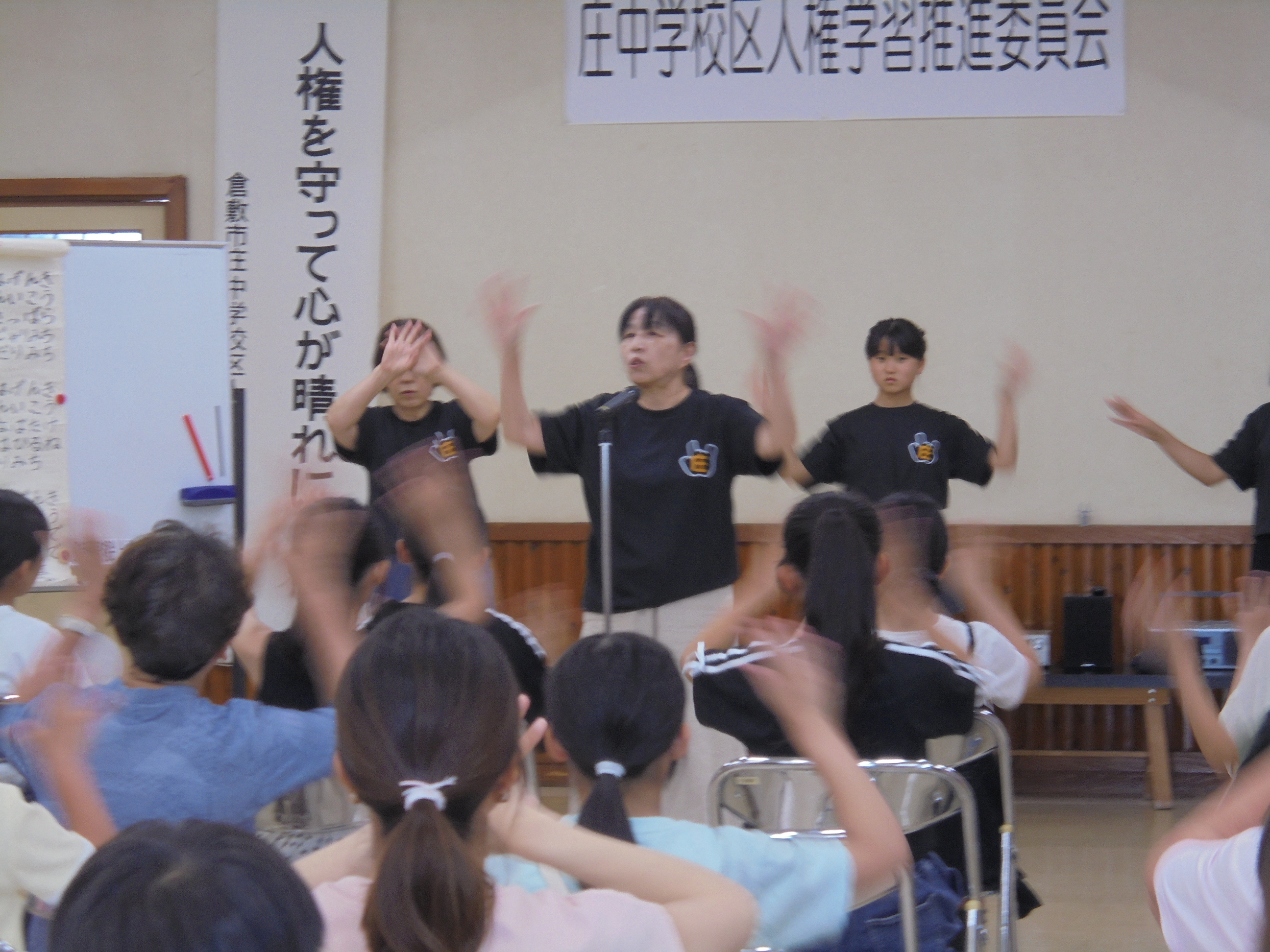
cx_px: 635
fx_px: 3926
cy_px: 476
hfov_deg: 18.4
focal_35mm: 107
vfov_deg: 13.8
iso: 100
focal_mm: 19.2
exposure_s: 1/10
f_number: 5.1
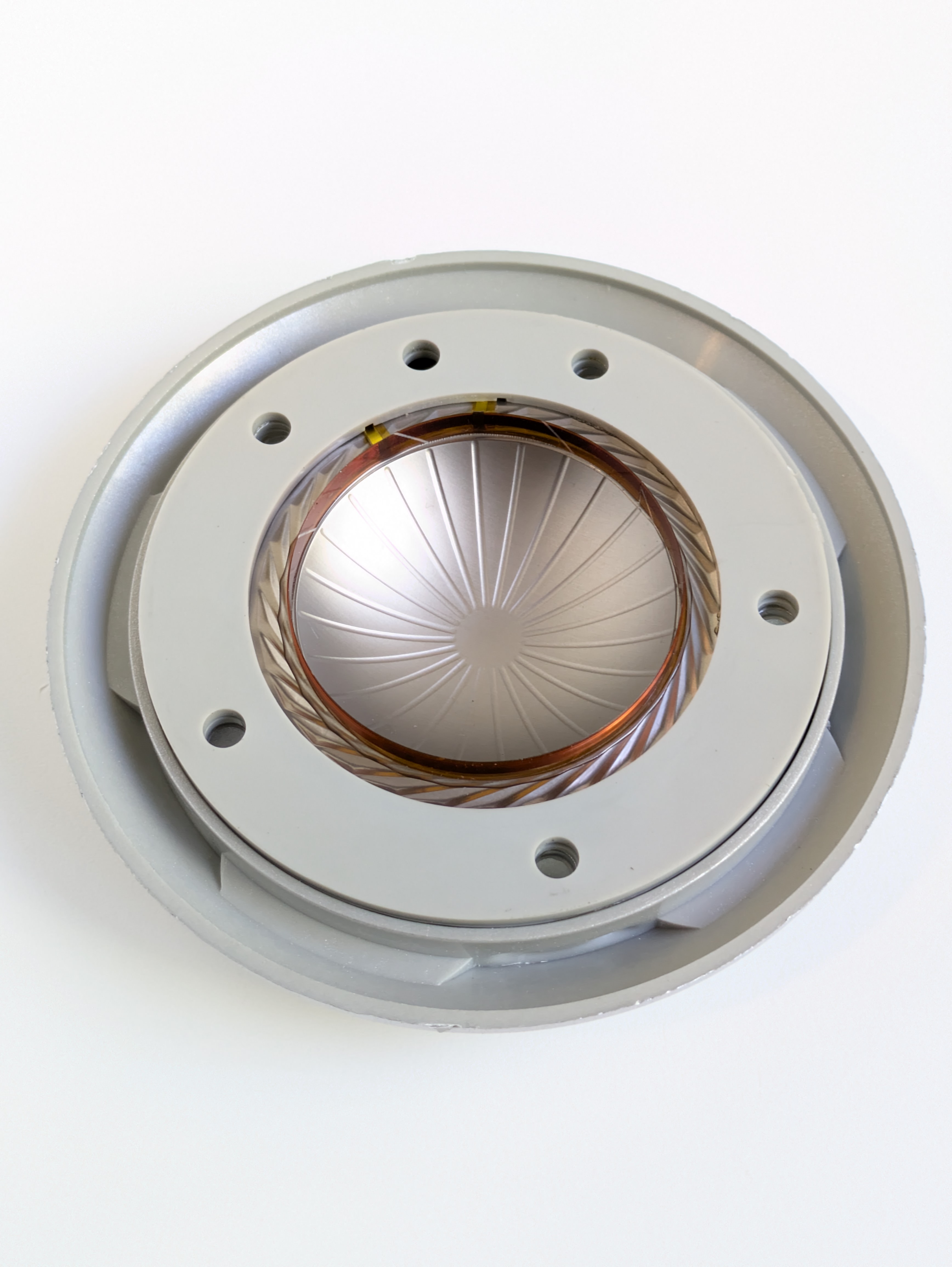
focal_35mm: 51
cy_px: 634
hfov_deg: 28.6
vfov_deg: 37.5
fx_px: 1869
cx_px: 476
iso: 295
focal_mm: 5.43
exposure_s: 1/50
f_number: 1.89
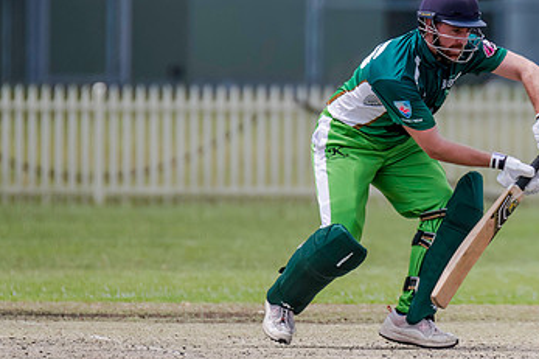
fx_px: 16102
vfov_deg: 1.3
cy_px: 139
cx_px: 469
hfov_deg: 1.9
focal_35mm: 1076
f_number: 5.6
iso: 800
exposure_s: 1/2500
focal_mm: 600
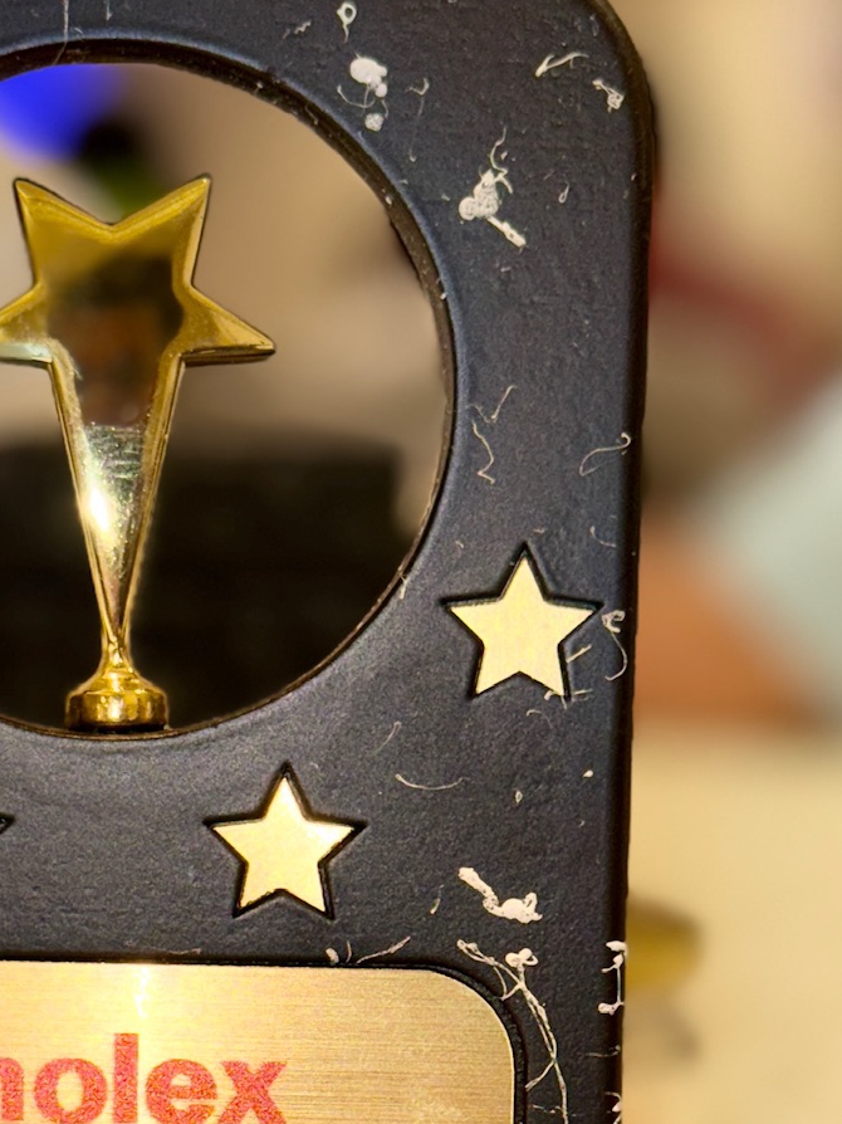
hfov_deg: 13.4
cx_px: 147
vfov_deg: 17.5
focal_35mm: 110
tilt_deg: -11.3
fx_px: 3569
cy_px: 1079
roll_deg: -0.8
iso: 50
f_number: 1.78
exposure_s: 1/31
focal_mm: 6.76
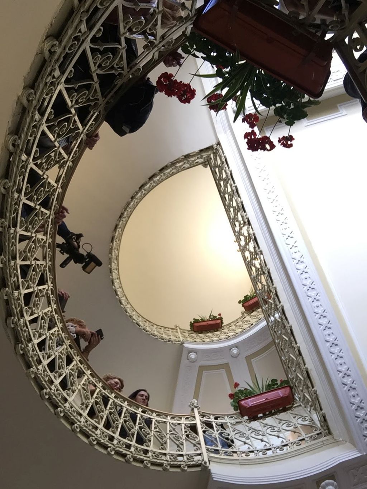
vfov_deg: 58.3
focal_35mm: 31
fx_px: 438
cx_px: 184
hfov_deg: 45.4
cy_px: 244
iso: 40
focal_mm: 2.65
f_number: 2.2
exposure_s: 1/33
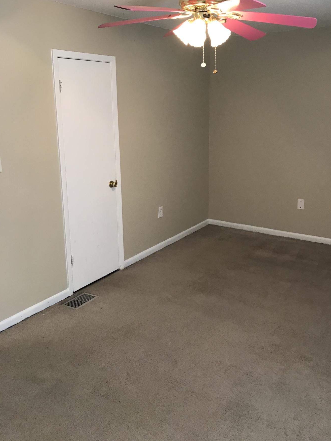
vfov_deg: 56.6
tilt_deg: -11.5
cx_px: 188
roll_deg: +0.6
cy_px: 191
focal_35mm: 32
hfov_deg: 44.1
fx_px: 408
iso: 40
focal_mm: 3.99
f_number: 1.8
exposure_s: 1/17
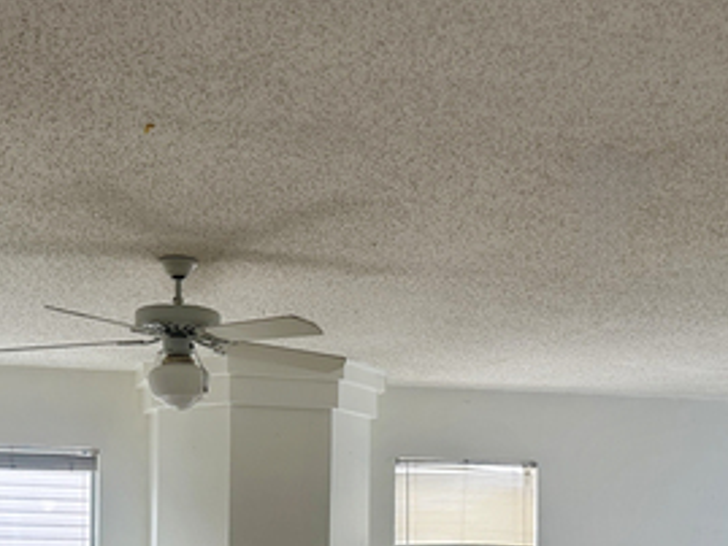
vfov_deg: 24.5
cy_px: 549
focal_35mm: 57
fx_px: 1199
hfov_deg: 33.7
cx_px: 311
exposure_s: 1/120
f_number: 1.78
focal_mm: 6.86
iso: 80
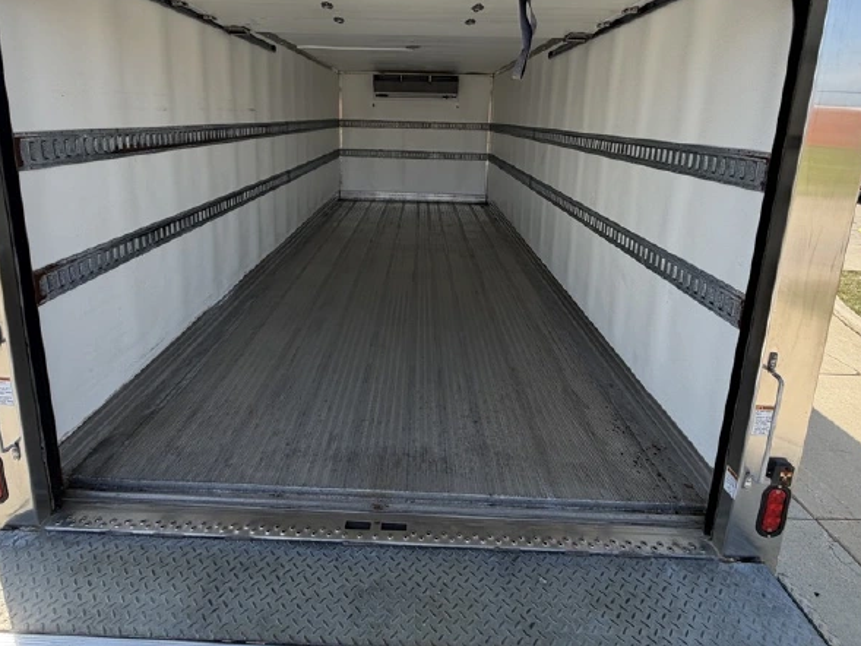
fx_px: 473
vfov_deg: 66.6
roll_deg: -1.7
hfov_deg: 84.6
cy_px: 209
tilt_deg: -11.3
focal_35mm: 19
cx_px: 414
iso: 40
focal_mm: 2.22
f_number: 2.2
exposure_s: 1/602
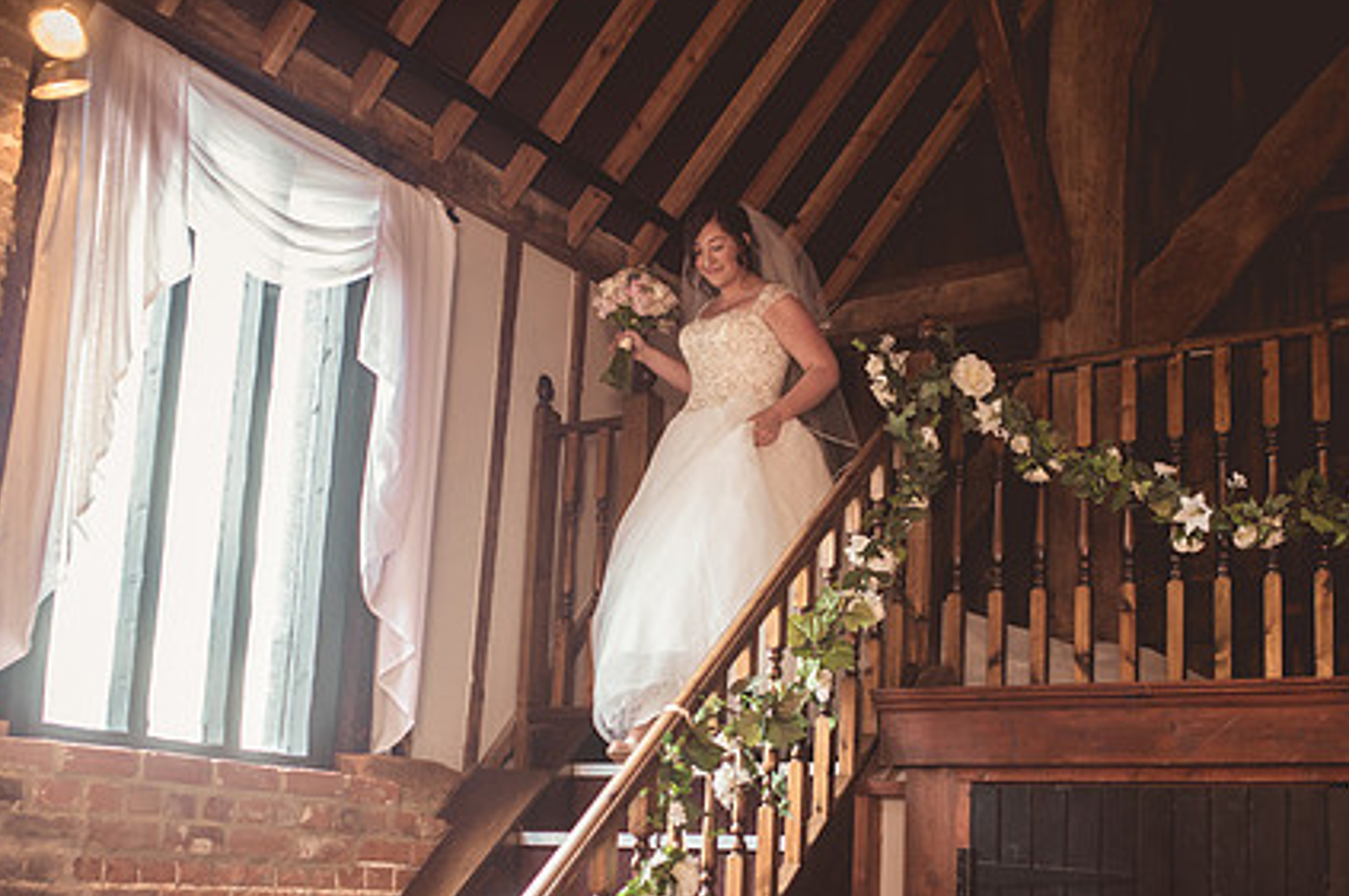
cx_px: 647
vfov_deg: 27.8
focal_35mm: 48
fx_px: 1797
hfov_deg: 41.1
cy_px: 596
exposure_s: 1/125
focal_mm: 35
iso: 320
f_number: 2.5
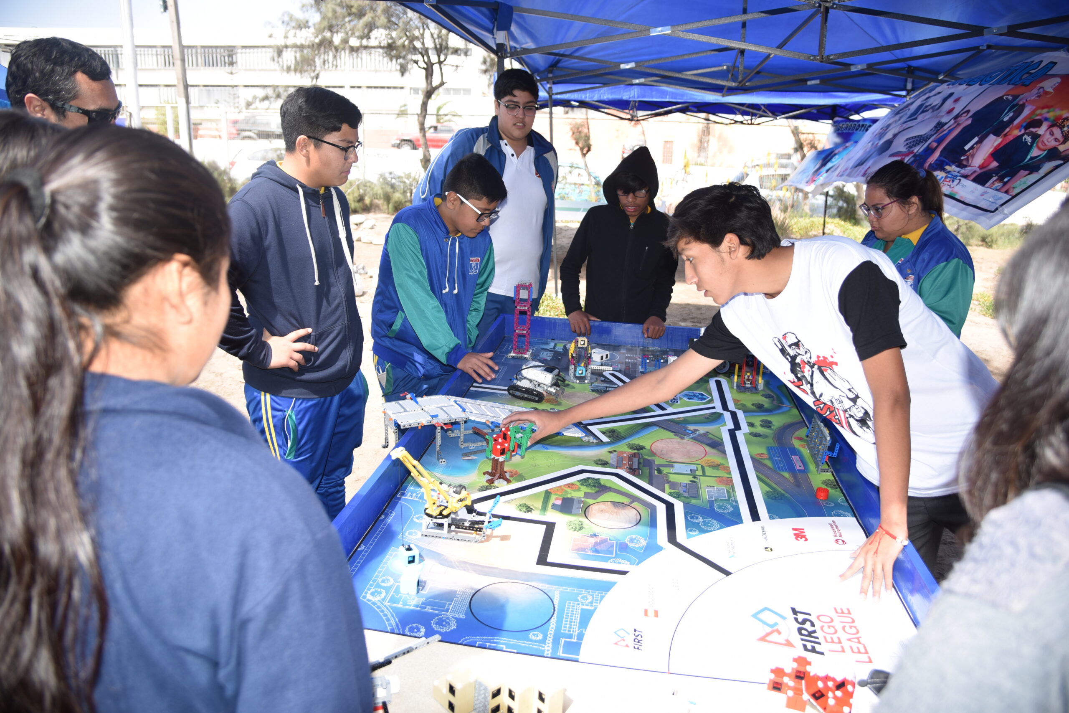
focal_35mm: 24
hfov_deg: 73.7
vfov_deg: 53.1
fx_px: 713
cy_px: 356
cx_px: 534
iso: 100
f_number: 7.1
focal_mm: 24
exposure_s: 1/200
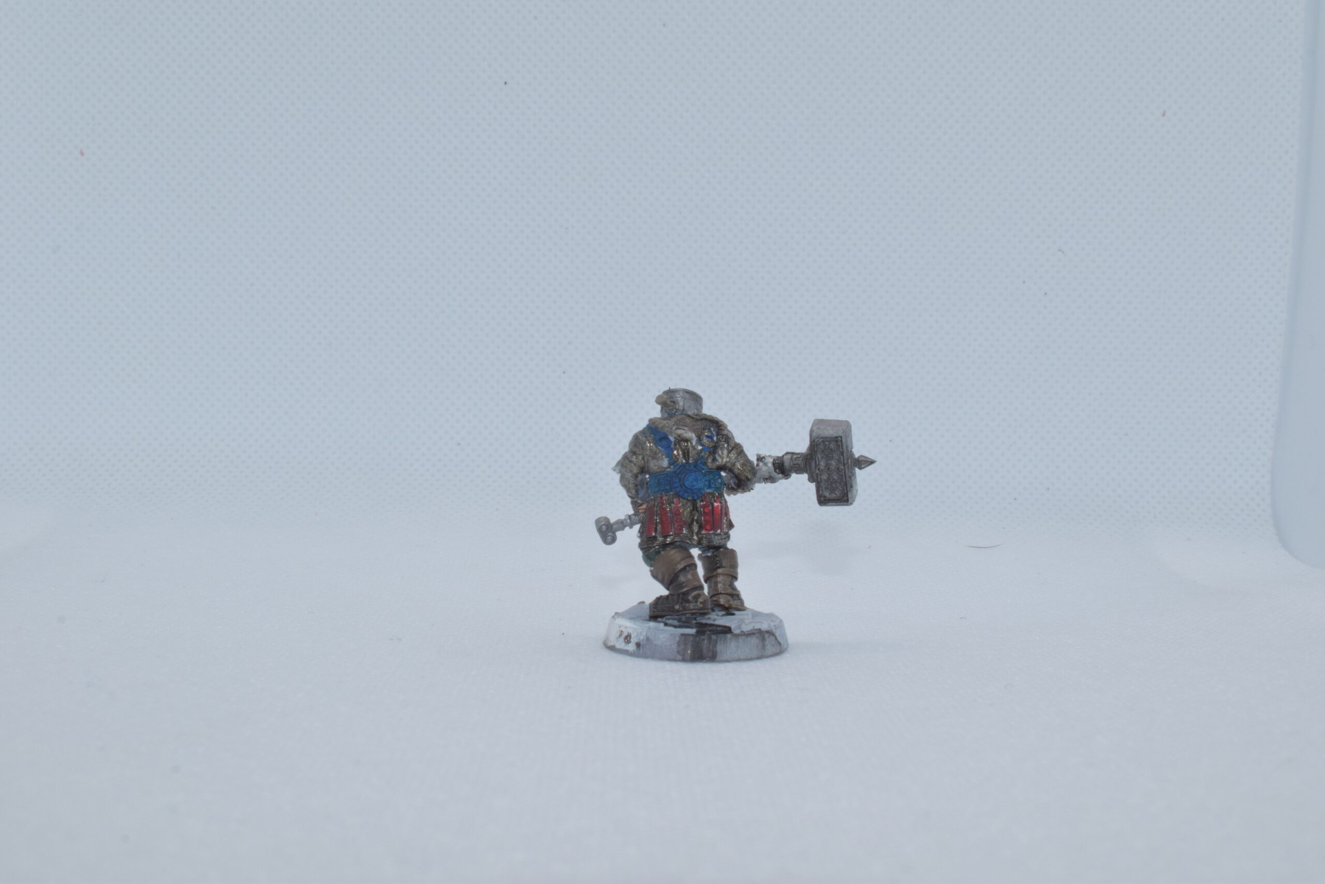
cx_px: 662
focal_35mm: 52
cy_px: 442
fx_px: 1932
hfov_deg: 37.8
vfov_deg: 25.8
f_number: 22
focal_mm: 35
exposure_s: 1/125
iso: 800
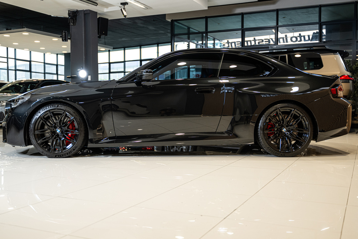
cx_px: 179
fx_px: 378
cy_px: 120
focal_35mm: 38
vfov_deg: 35.1
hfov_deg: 50.7
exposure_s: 1/160
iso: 500
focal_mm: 38
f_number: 2.8
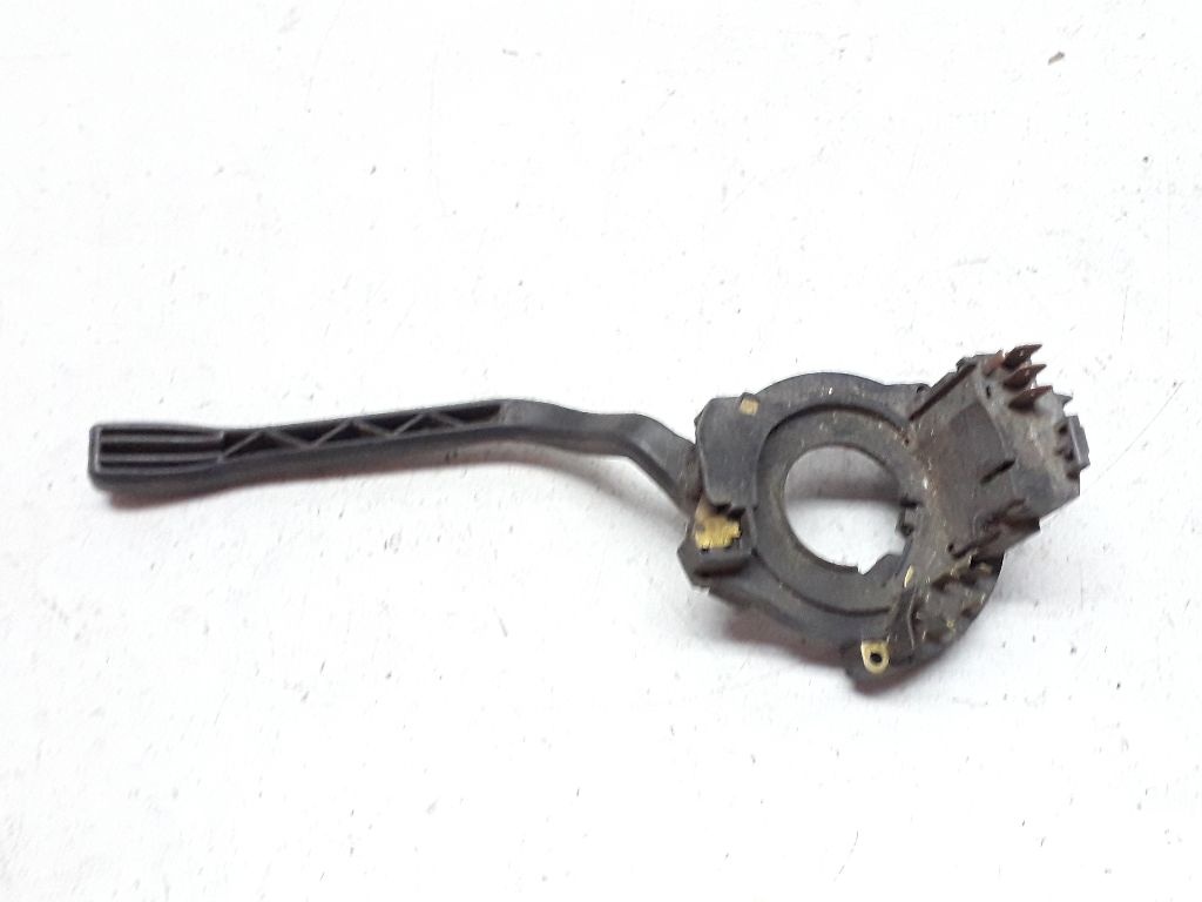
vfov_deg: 51.4
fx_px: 938
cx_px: 601
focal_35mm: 27
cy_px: 451
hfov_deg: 65.3
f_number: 1.9
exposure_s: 1/25
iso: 320
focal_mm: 3.6
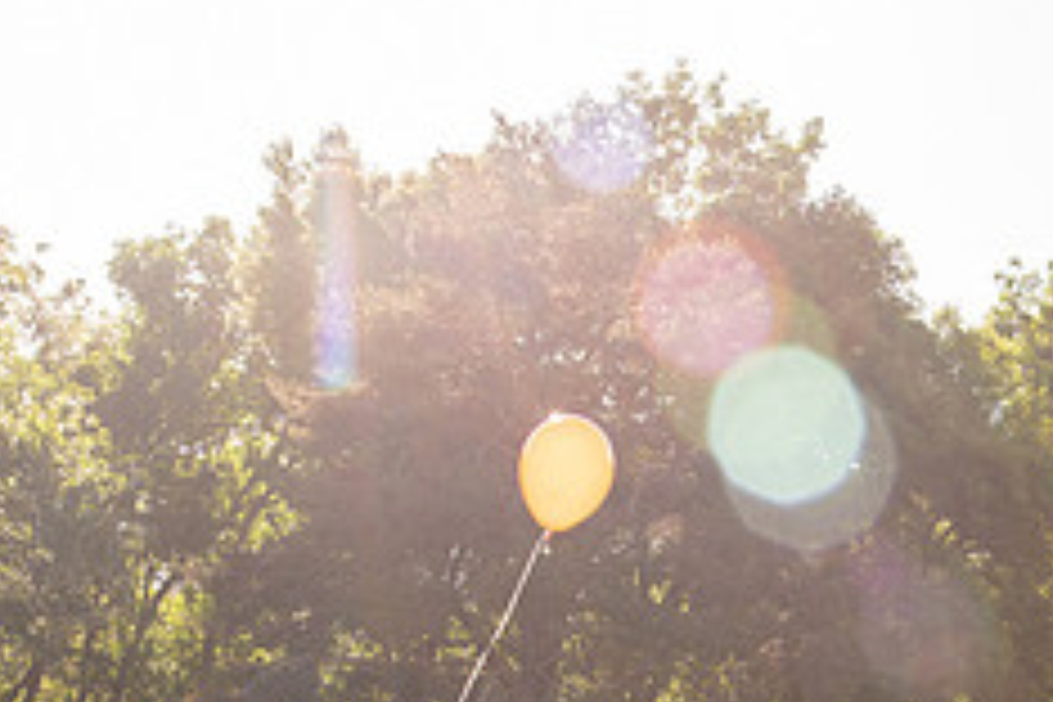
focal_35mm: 119
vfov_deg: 11.4
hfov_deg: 16.9
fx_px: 3480
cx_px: 968
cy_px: 734
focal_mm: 48
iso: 500
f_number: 9
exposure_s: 1/400
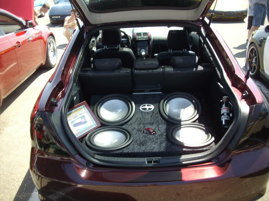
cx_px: 134
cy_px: 100
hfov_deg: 50.1
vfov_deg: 38.7
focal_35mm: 37
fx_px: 288
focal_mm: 6.2
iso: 80
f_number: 2.8
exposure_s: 1/200
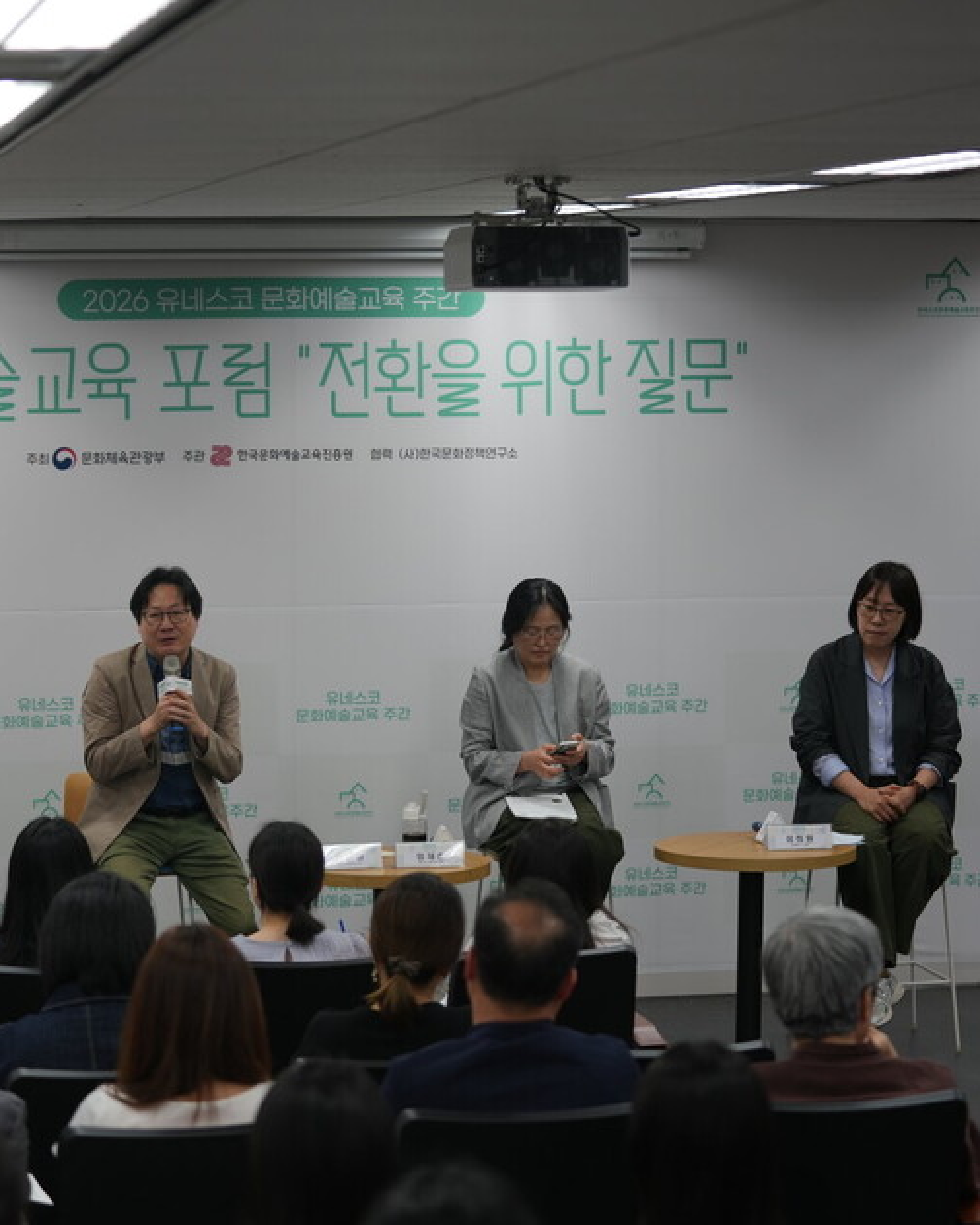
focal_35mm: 99
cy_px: 612
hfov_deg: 15.5
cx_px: 262
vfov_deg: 19.4
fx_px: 3589
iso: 250
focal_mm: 70
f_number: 2.8
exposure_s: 1/125
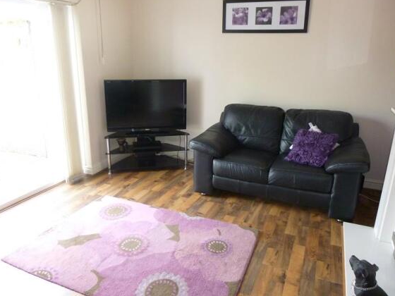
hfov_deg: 67.3
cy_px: 146
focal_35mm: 26
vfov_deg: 53.1
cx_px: 201
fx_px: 297
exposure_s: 1/60
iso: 320
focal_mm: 4.5
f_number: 3.1
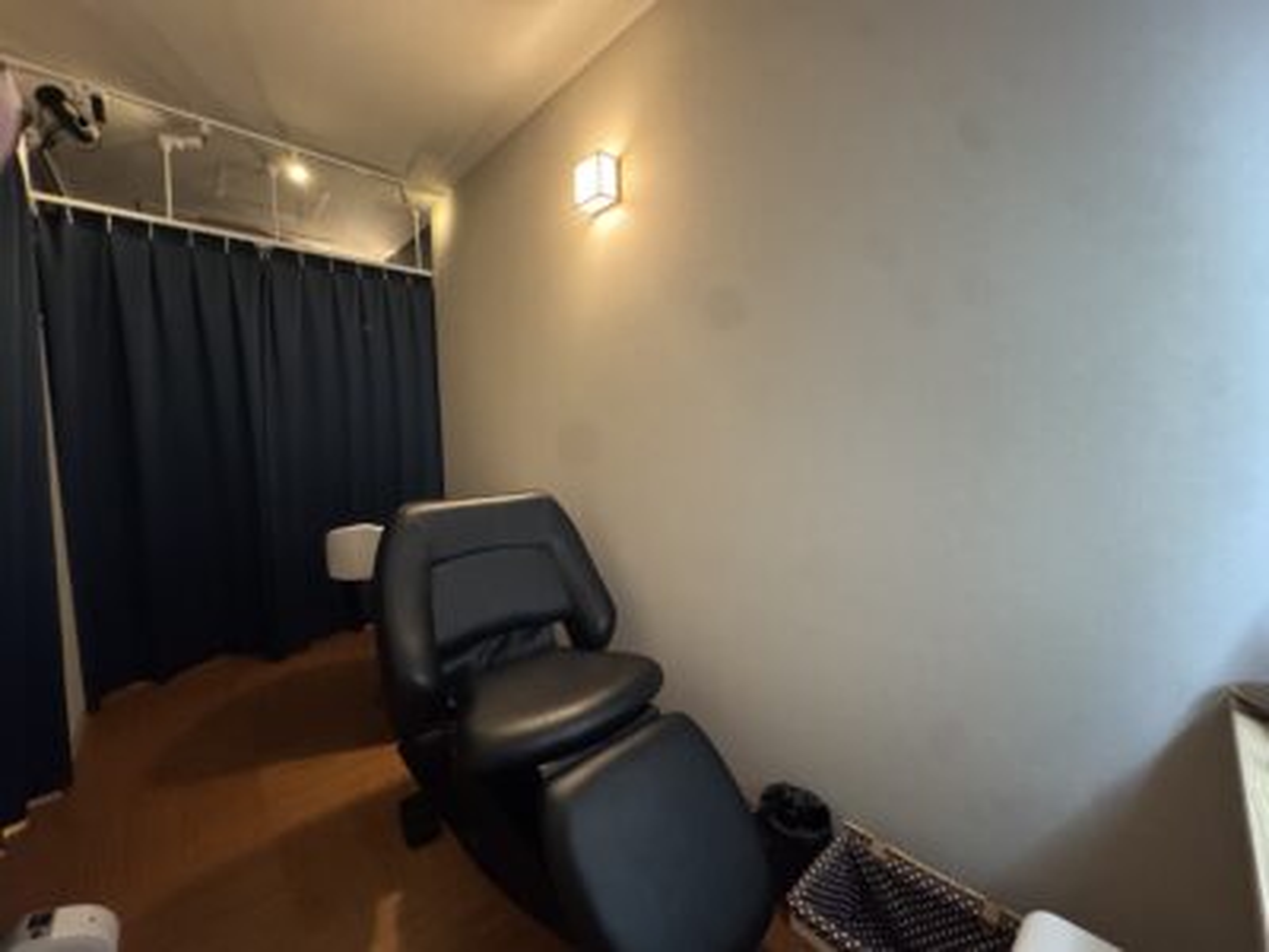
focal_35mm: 14
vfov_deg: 85.7
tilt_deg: -4.4
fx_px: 513
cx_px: 634
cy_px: 476
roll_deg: +1.0
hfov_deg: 102.1
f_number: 2.2
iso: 1250
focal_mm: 2.22
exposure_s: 1/60
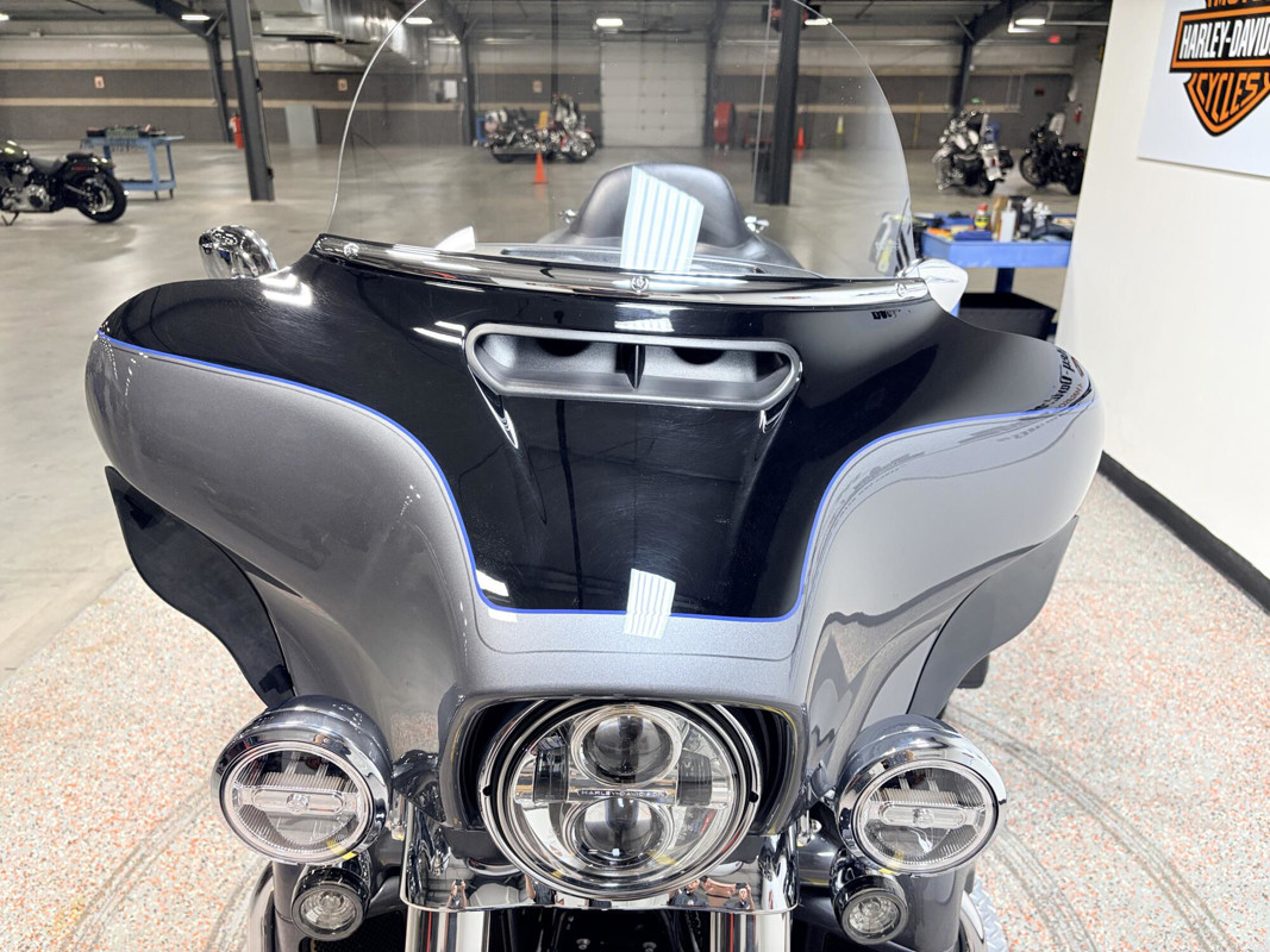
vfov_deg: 53.1
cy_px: 476
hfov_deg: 67.3
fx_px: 954
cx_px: 635
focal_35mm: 26
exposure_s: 1/128
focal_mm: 5.96
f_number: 1.6
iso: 125
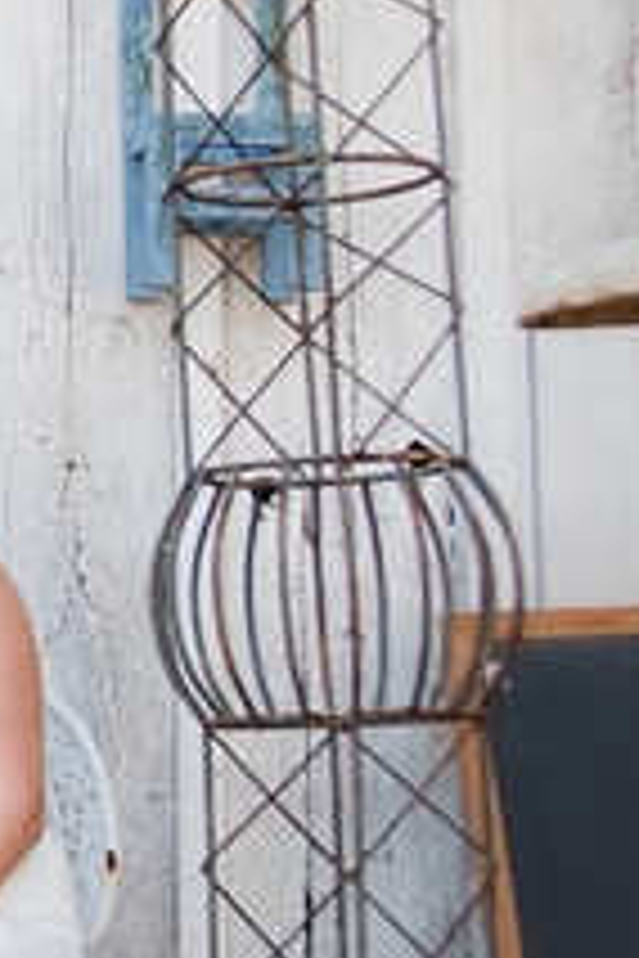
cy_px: 432
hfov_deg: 9.7
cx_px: -648
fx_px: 3488
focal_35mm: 131
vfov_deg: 15.6
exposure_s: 1/500
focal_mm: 31
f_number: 3.5
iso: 400
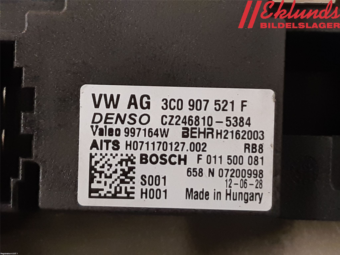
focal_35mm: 26
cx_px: 170
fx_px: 255
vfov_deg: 53.1
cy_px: 128
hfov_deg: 67.3
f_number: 1.7
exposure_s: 1/50
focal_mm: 3.93
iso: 250
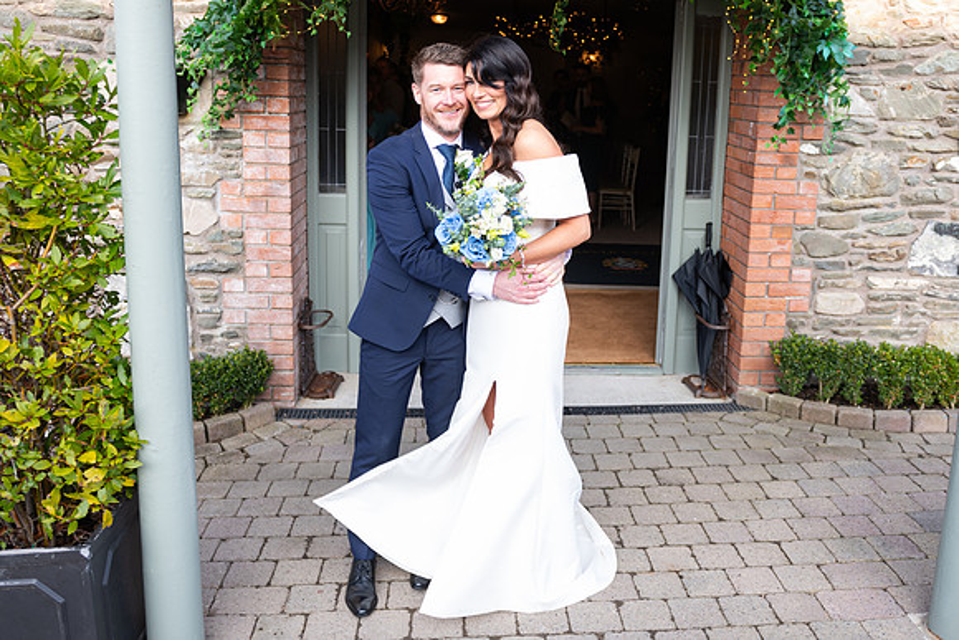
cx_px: 505
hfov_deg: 59.3
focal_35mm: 32
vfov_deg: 41.3
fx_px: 842
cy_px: 235
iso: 100
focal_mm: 24
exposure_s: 1/160
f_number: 3.5
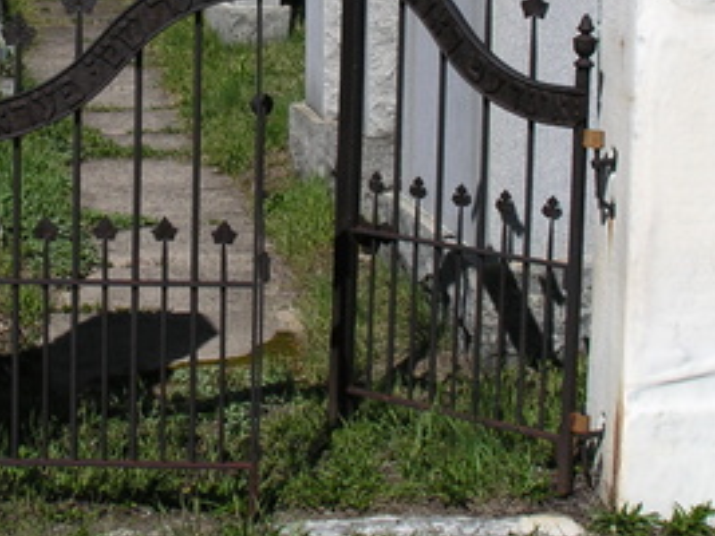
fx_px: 2147
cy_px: 51
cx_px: 212
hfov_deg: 18.8
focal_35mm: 104
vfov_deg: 14.1
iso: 50
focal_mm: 8.9
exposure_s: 1/502
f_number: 5.6
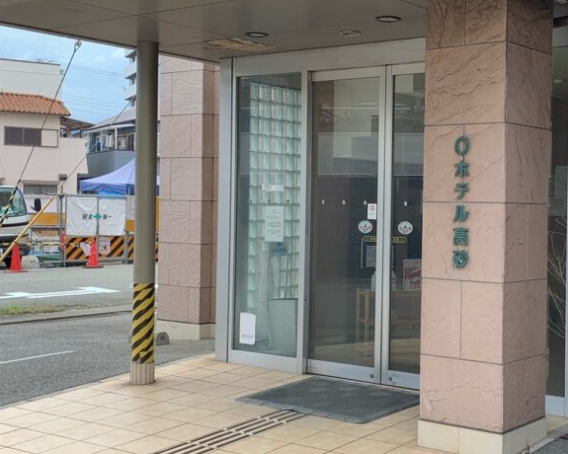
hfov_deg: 34.7
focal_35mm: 53
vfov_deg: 28.6
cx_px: 415
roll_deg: -0.8
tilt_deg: -1.3
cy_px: 214
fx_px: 891
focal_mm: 4.25
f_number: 1.8
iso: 25
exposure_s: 1/442
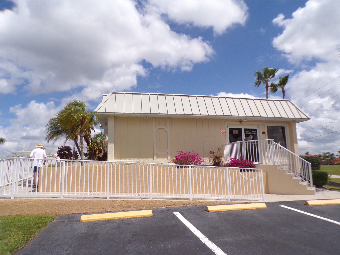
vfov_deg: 56.8
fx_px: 236
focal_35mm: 24
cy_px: 128
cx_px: 170
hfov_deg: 71.6
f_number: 5.8
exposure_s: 1/550
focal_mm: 4.3
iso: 80
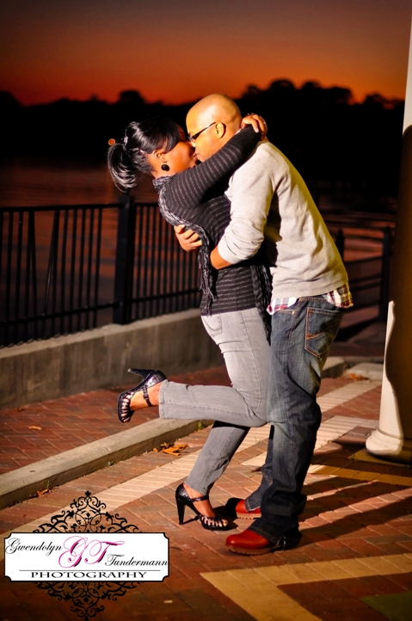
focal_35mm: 75
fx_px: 1292
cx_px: 206
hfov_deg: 18.1
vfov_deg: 27.0
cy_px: 310
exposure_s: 1/250
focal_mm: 50
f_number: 1.4
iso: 500
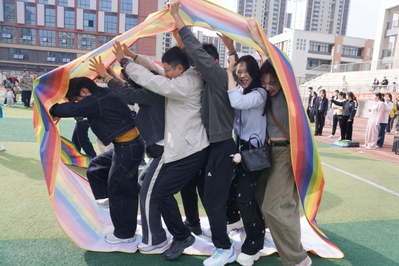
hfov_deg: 73.7
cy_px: 133
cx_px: 200
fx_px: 266
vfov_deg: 53.2
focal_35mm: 24
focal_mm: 16
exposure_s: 1/250
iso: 100
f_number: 5
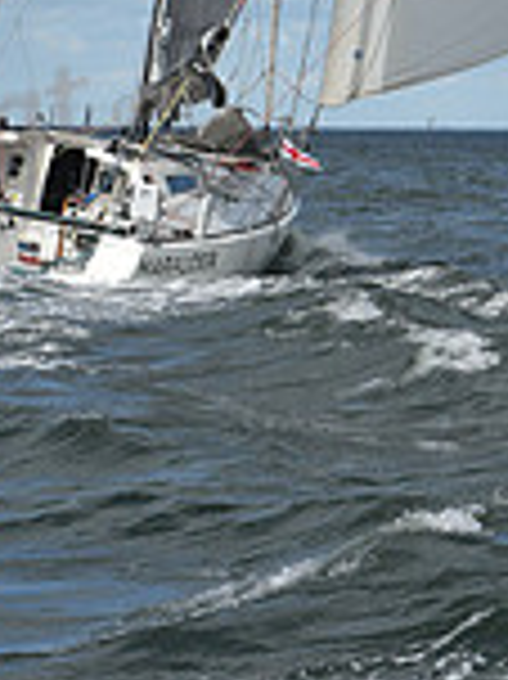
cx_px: 443
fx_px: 5075
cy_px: -599
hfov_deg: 5.7
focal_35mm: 259
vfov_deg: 7.4
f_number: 10
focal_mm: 70
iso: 320
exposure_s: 1/1000
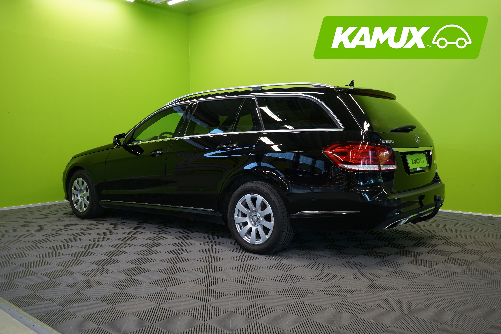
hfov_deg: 60.3
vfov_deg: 42.3
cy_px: 167
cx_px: 250
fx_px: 431
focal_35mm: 31
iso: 500
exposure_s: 1/30
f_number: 6.3
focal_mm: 31
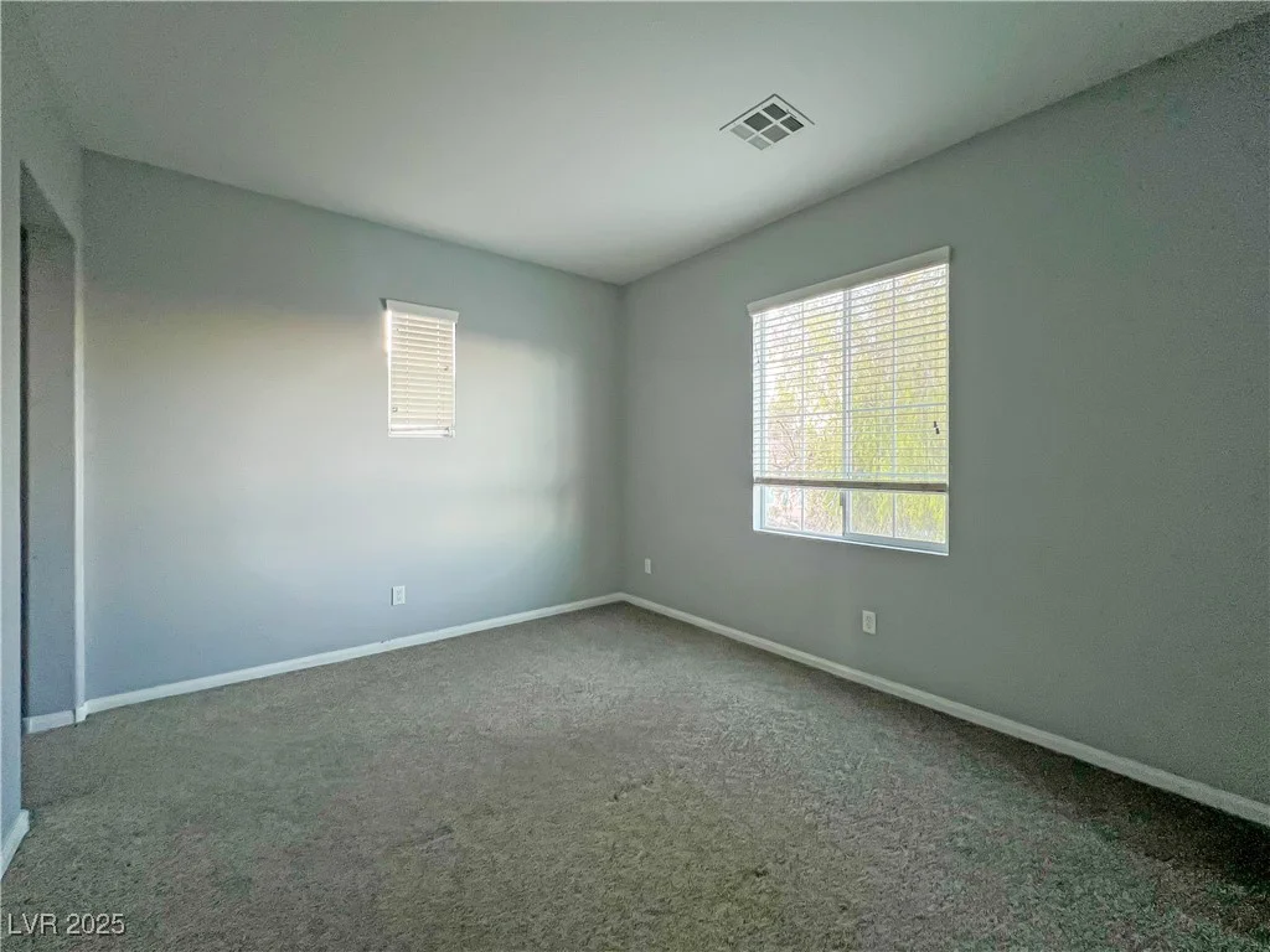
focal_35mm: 13
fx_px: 477
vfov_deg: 89.9
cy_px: 476
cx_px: 635
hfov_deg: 106.2
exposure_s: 1/60
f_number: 1.8
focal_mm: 1.57
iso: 320
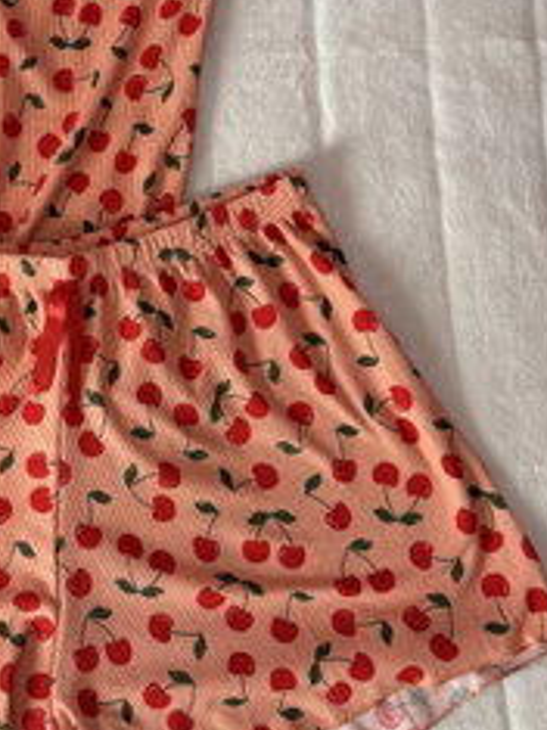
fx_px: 1244
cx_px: -31
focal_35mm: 59
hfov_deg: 23.5
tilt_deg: -79.0
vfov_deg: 32.6
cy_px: 290
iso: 100
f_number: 1.6
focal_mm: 5.96
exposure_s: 1/121
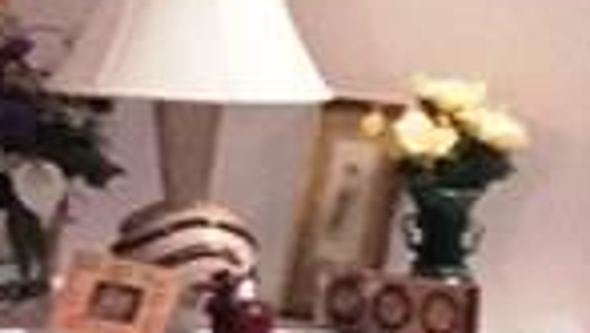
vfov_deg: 5.5
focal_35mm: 220
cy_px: 393
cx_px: -349
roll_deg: -0.9
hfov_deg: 9.5
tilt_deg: -10.1
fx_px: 3445
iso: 500
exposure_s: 1/16
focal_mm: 4.15
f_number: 2.2
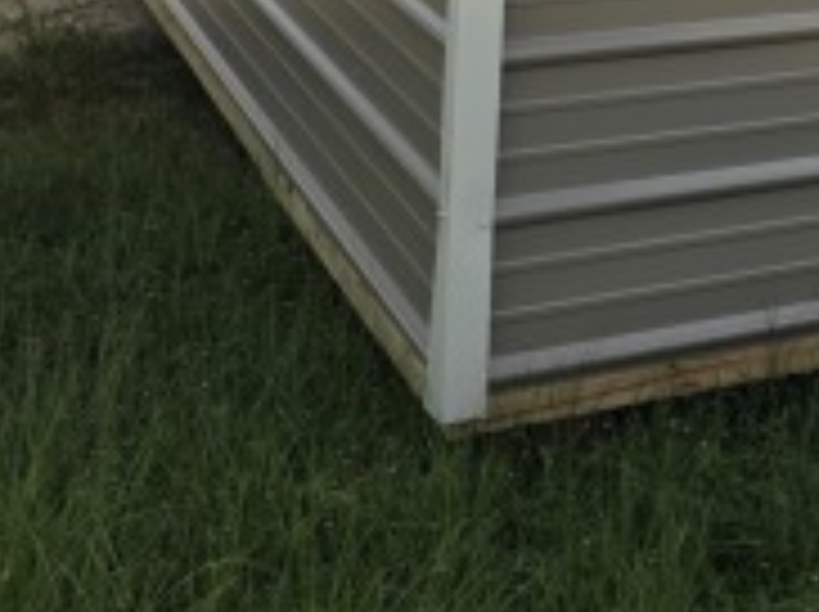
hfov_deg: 22.6
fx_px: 1914
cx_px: 927
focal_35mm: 81
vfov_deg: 15.7
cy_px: -459
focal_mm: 6.3
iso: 80
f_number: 1.7
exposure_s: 1/6809
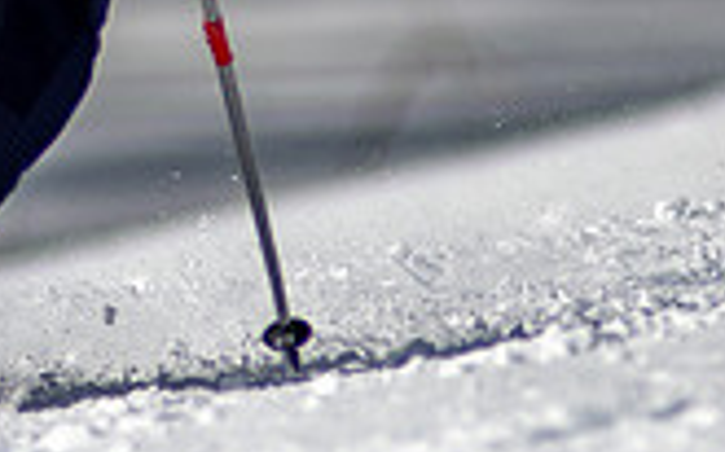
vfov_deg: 0.7
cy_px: -374
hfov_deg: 1.2
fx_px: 35158
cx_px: 44
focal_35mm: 1780
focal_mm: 300
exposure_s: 1/6400
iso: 100
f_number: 2.8
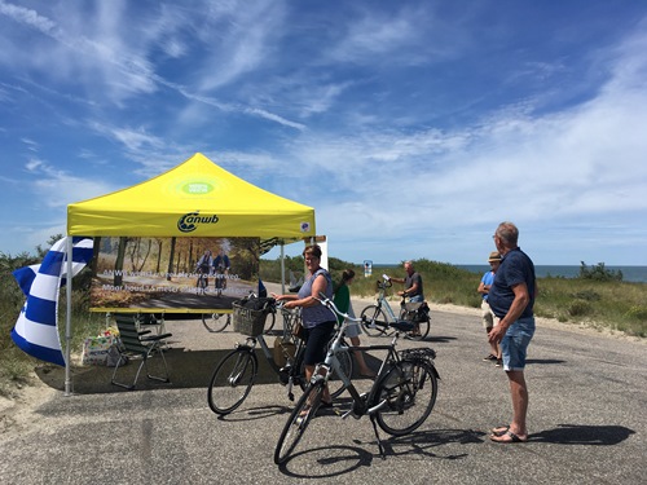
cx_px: 324
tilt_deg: +0.0
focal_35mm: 29
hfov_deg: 61.7
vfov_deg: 48.2
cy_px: 242
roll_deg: +1.4
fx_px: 542
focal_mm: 4.15
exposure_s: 1/2653
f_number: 2.2
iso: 25
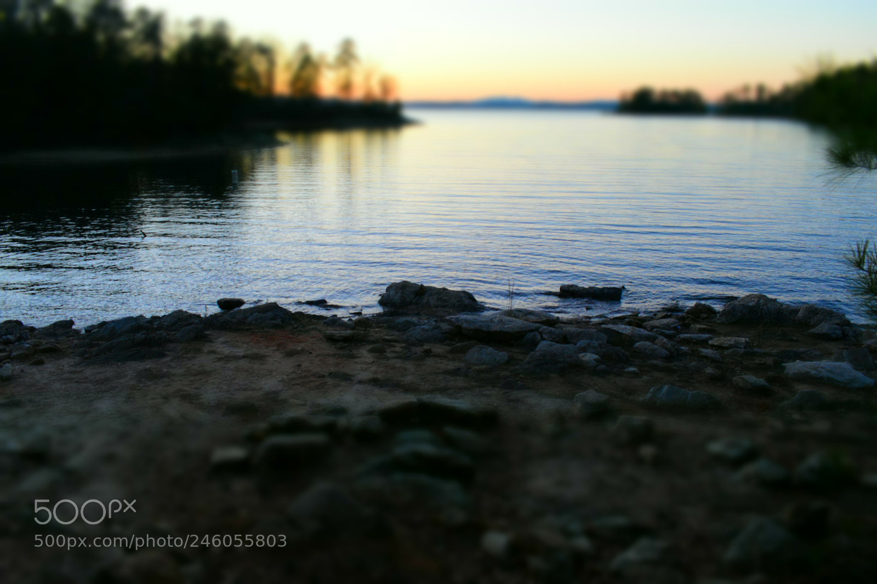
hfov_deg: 61.9
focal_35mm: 30
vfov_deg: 43.6
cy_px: 292
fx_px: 731
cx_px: 438
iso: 1600
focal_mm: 20
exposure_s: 1/60
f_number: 7.1
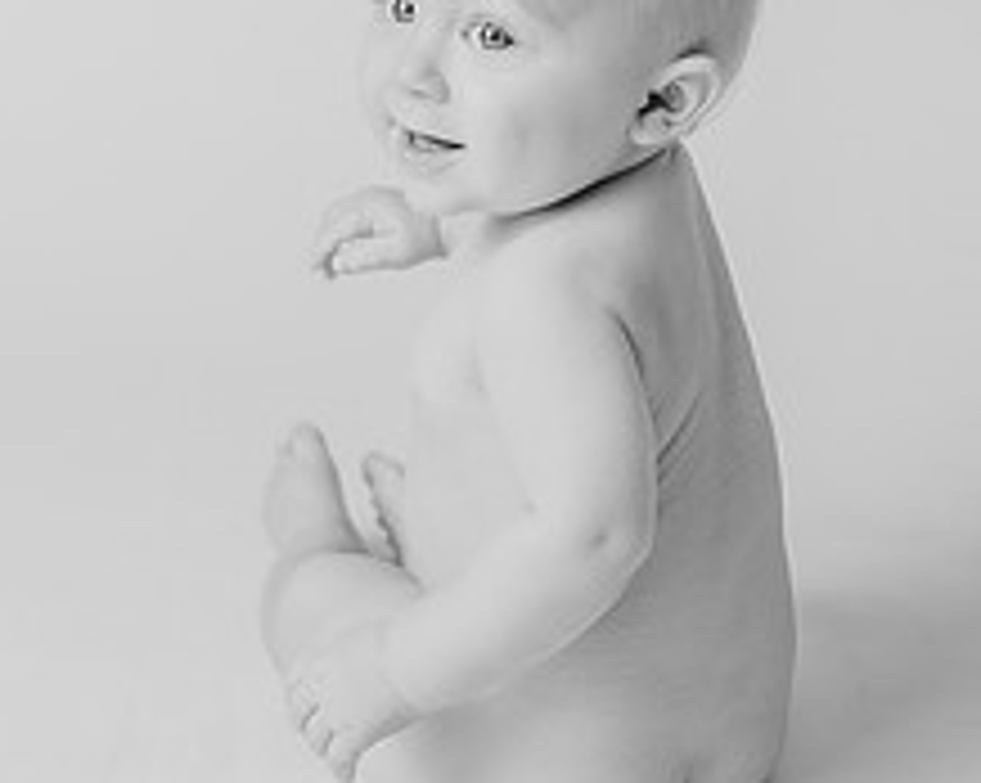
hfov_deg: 15.4
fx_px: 3626
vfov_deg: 12.3
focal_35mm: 125
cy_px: 254
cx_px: 558
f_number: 2.8
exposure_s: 1/160
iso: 100
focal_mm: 50
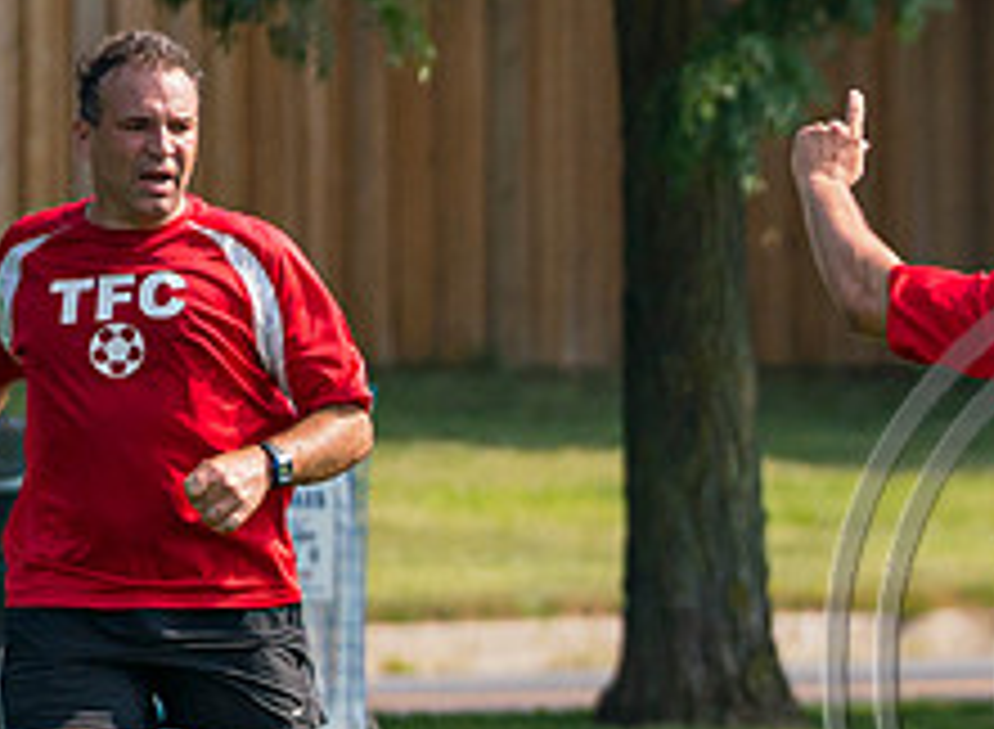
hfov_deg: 1.8
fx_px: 32129
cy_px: 683
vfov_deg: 1.3
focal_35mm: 1128
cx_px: 1748
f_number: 2.8
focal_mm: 200
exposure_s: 1/5000
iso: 400
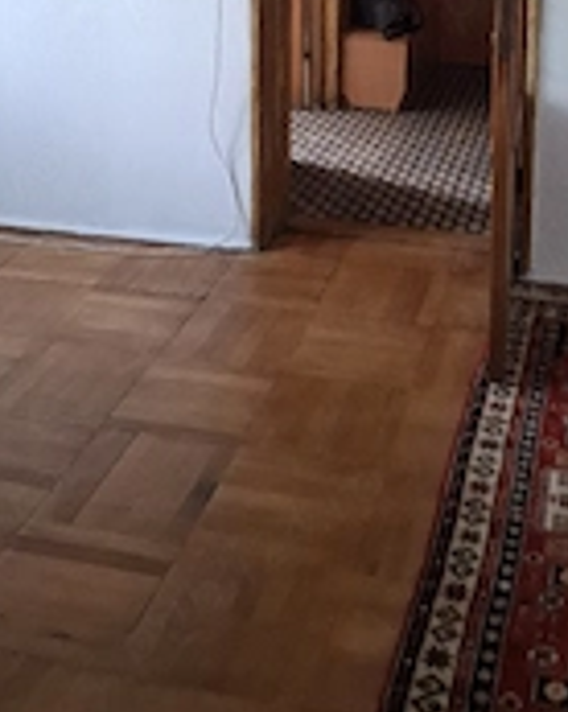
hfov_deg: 29.0
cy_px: -29
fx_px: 1095
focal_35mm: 52
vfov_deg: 32.6
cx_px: 333
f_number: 1.8
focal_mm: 5.54
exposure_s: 1/50
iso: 160
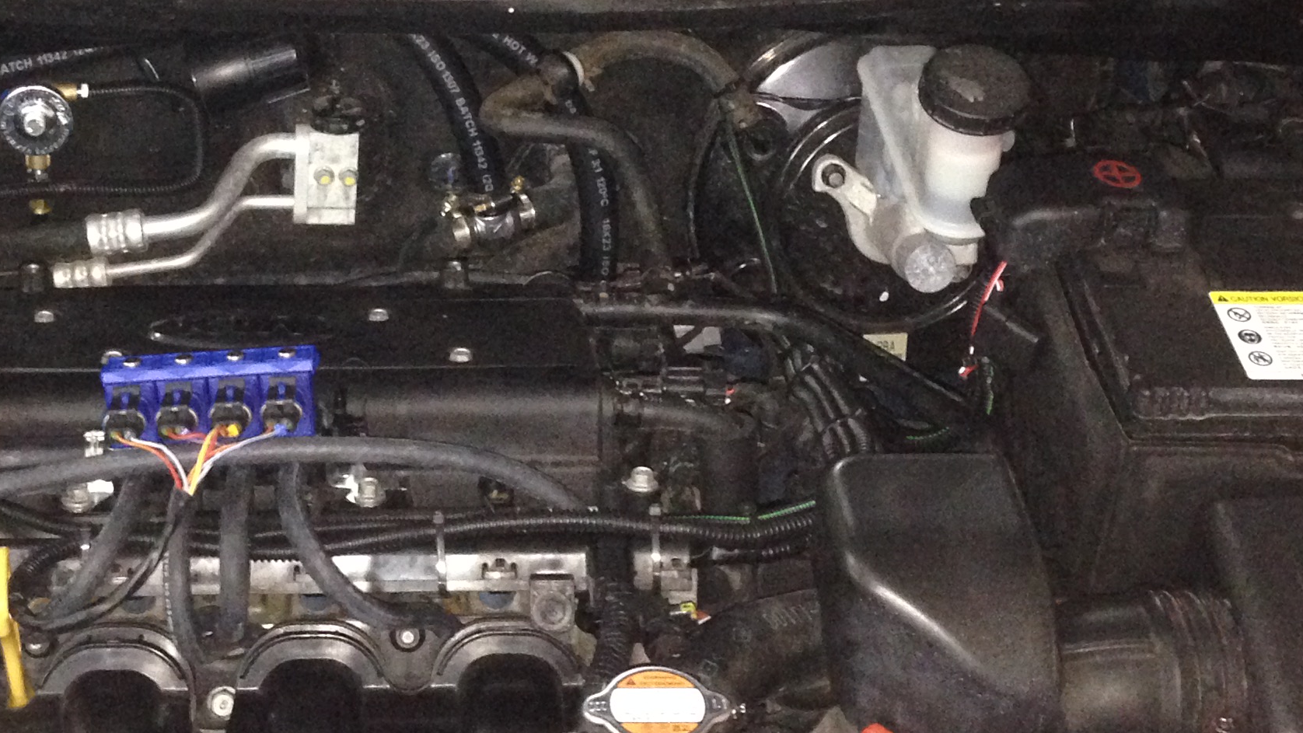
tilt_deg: -33.6
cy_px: 192
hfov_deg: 30.0
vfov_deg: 17.1
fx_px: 2419
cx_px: 480
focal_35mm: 70
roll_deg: +0.4
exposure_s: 1/16
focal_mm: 4.12
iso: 400
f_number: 2.4
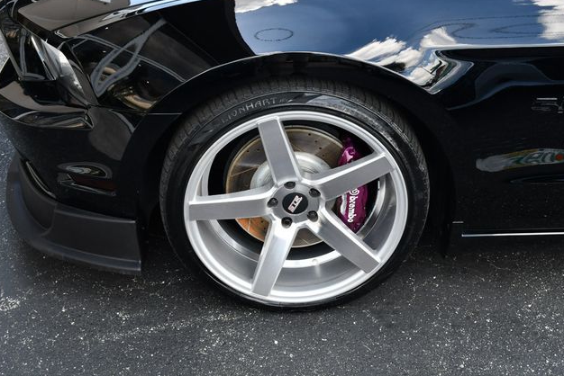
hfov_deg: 43.6
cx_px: 278
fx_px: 705
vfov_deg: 29.9
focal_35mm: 45
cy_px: 186
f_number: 5.6
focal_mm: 22
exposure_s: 1/250
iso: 400
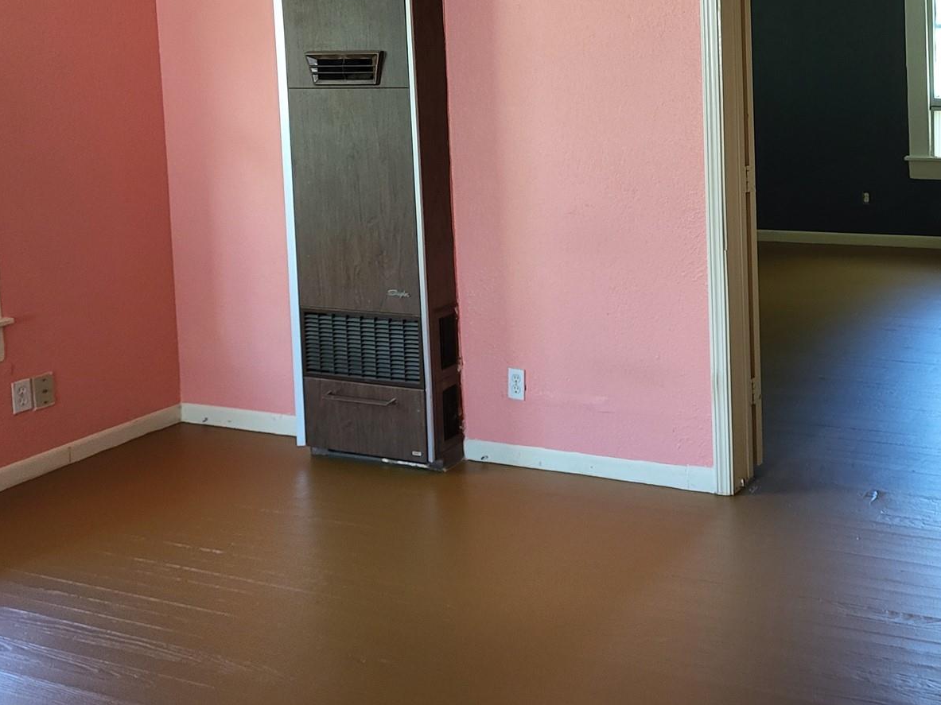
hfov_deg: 40.3
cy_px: 114
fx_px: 1223
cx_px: 761
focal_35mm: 45
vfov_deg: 31.1
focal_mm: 5.4
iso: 250
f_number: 1.8
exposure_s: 1/120
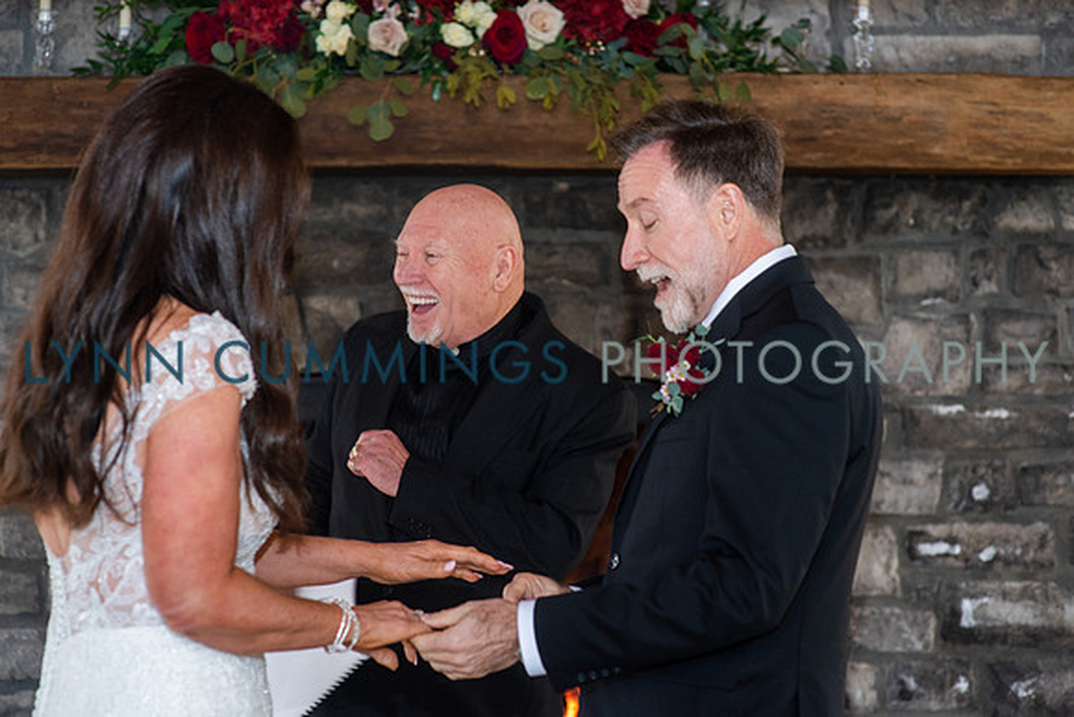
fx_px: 2536
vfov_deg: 16.1
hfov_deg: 23.9
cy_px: 358
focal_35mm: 85
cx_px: 537
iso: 640
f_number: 3.2
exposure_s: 1/125
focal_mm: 85
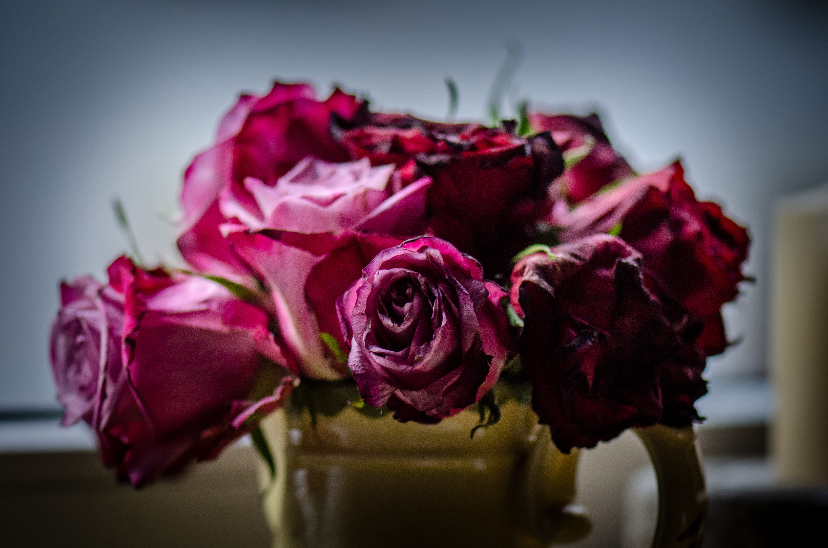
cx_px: 414
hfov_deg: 13.1
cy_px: 274
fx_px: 3615
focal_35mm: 158
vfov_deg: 8.7
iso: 1800
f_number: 3
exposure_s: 1/125
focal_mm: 105
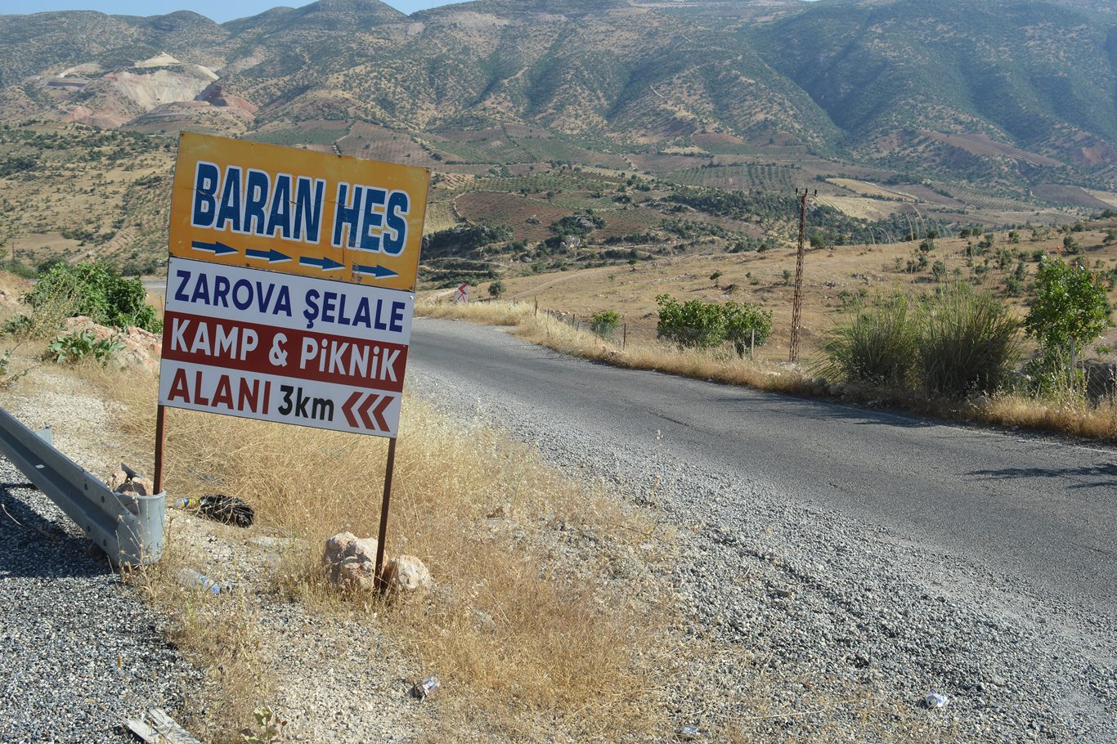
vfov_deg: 43.6
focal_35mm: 30
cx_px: 558
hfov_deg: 61.9
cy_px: 372
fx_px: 931
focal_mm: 20
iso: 100
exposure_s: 1/250
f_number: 8
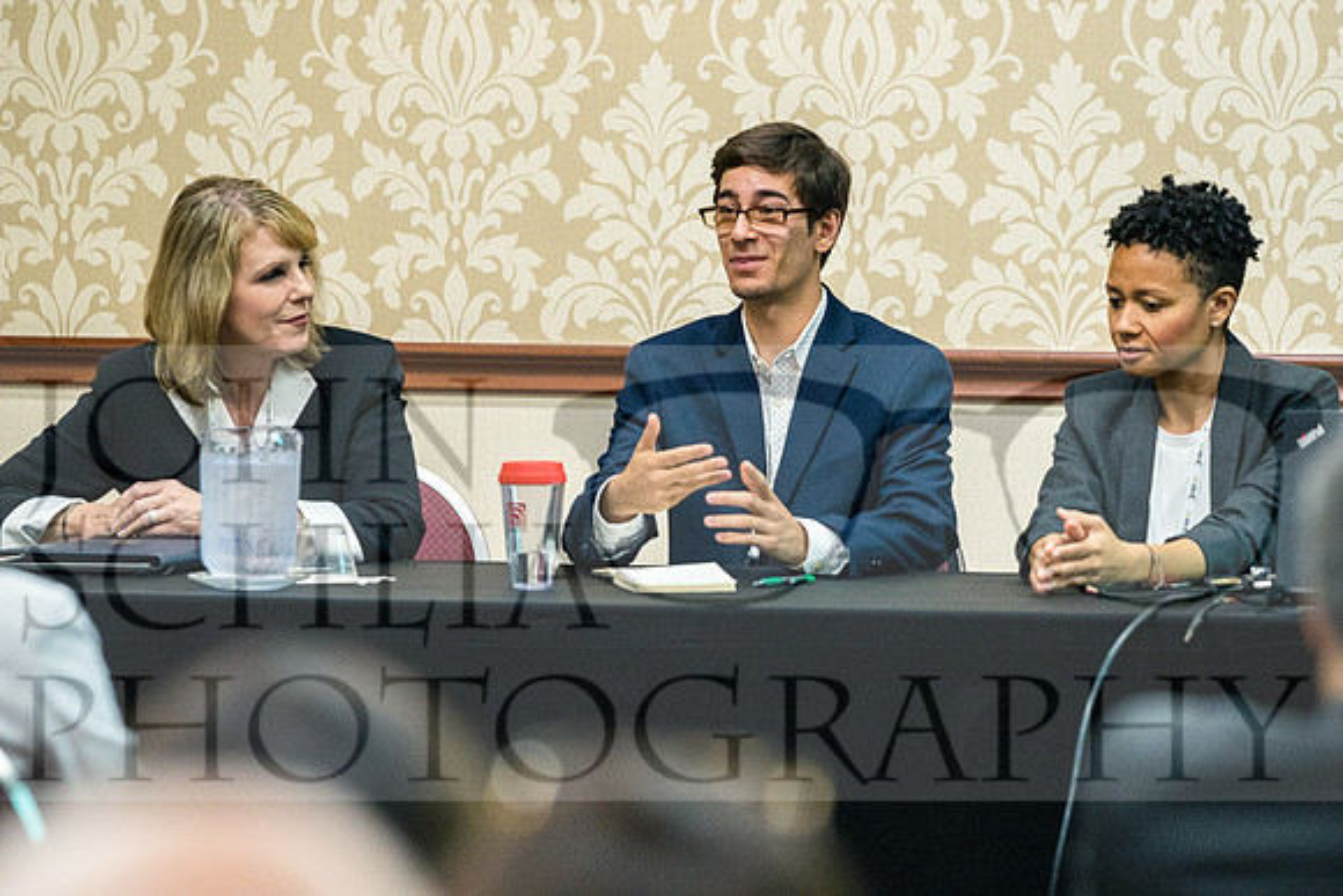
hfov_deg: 7.5
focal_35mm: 276
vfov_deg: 5.0
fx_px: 10298
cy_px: 448
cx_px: 672
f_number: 3.5
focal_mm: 184
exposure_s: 1/125
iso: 3200
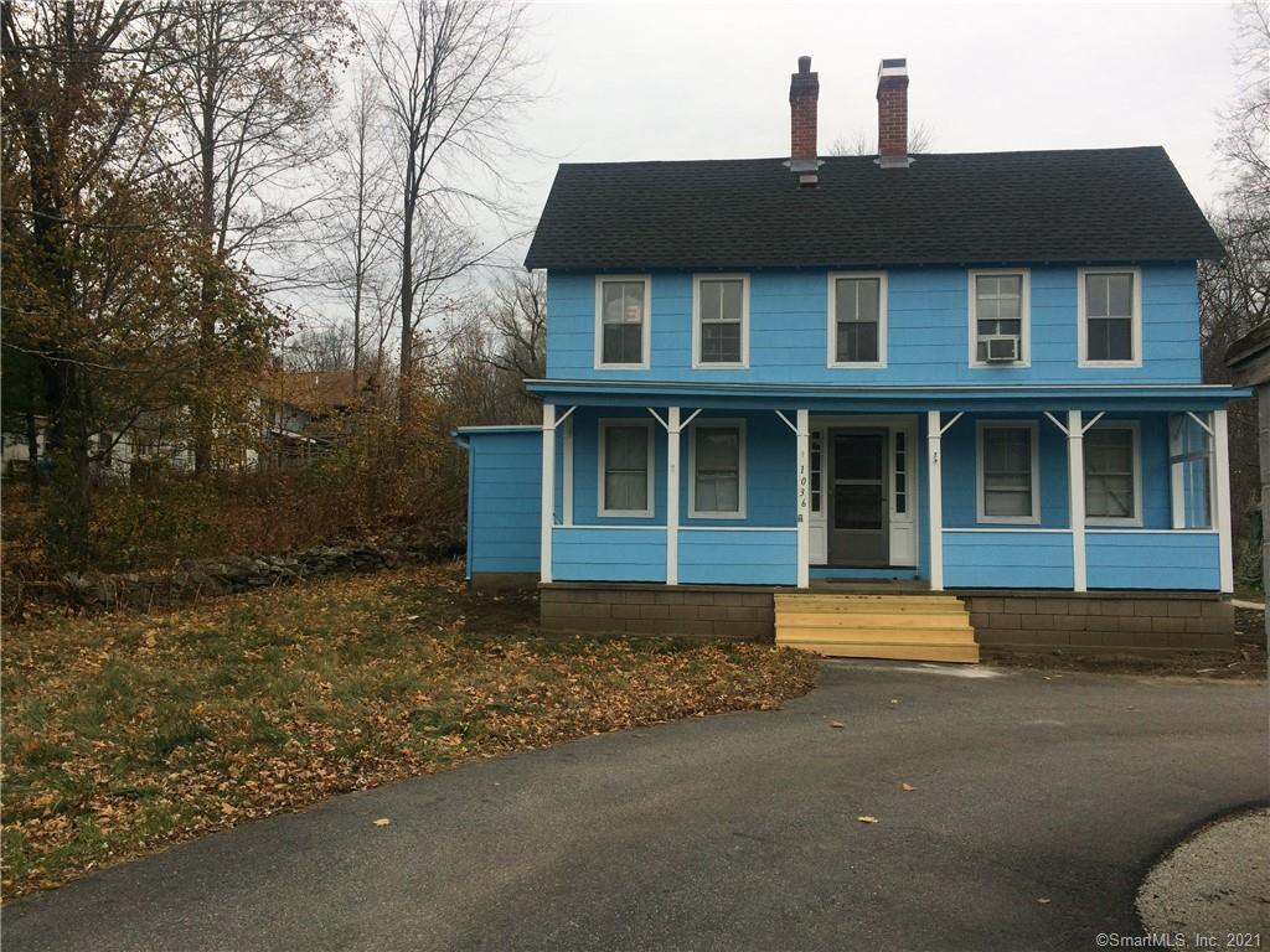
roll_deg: -0.4
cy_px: 476
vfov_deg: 48.2
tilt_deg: +2.8
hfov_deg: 61.7
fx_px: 1064
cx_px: 635
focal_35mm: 29
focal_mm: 4.15
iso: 32
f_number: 2.2
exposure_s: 1/507
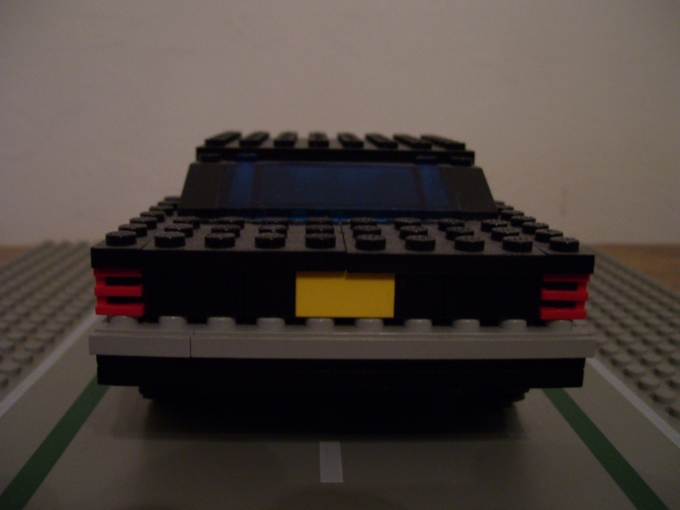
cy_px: 255
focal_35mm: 37
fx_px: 727
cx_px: 340
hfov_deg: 50.1
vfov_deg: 38.7
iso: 160
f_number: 2.7
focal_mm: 6
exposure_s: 1/8
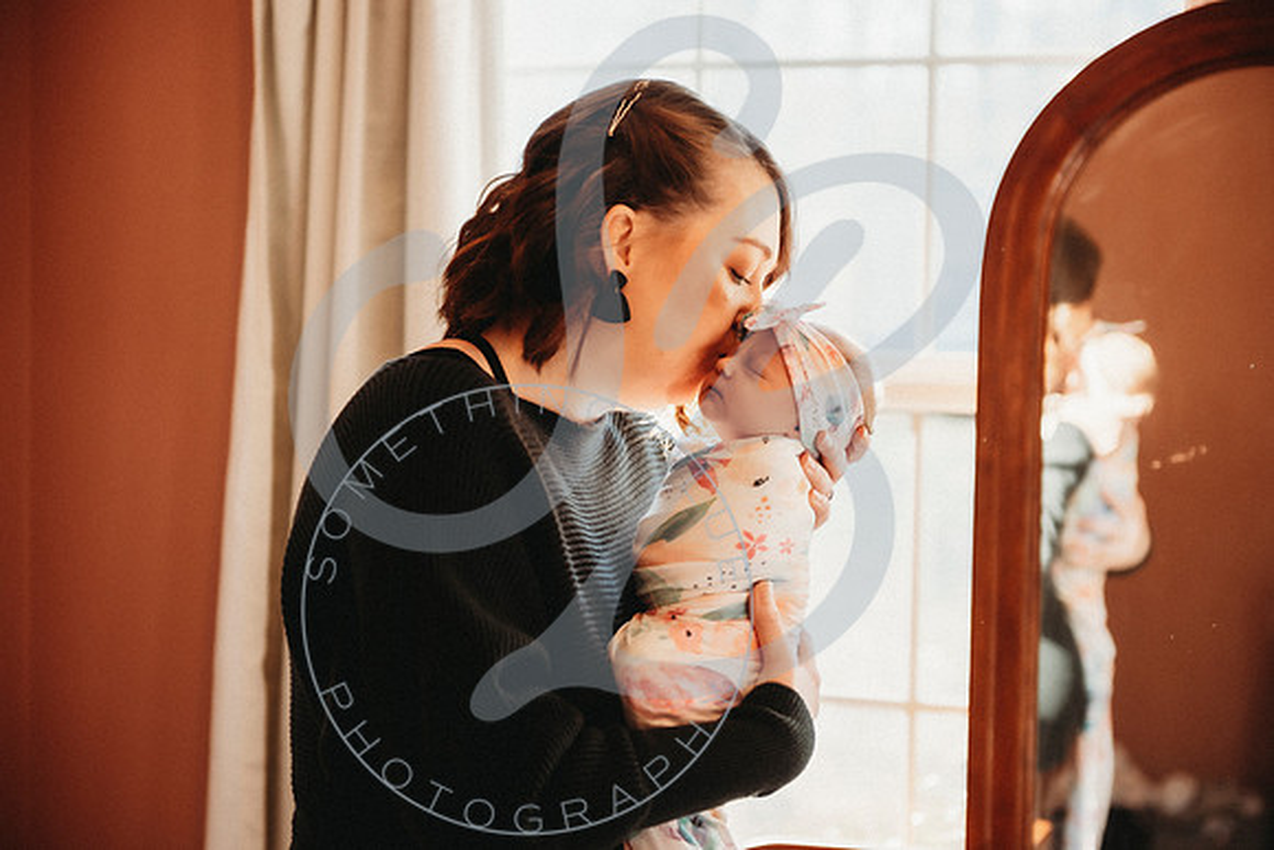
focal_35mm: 72
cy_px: 425
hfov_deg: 28.3
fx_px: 2531
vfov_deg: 19.1
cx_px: 629
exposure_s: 1/125
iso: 100
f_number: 2.8
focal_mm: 70
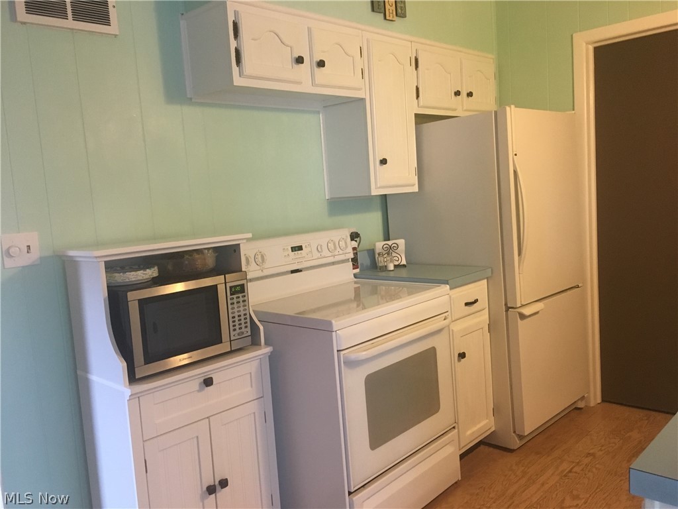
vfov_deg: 48.2
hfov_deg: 61.7
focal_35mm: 29
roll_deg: +4.4
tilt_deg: -4.7
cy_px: 254
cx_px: 339
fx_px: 568
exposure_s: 1/24
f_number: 2.2
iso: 200
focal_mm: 4.15
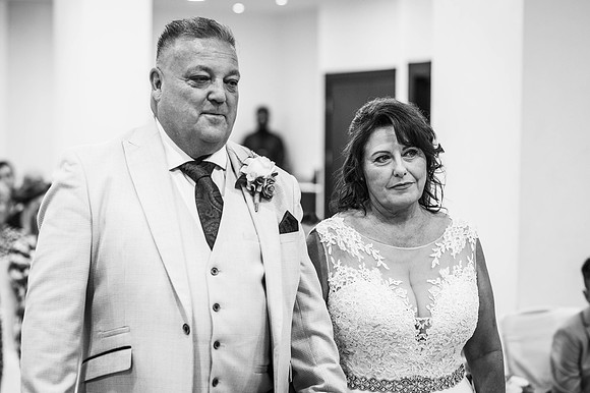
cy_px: 196
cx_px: 295
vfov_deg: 16.1
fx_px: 1392
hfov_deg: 23.9
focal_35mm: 85
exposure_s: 1/200
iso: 360
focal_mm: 85
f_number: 3.2
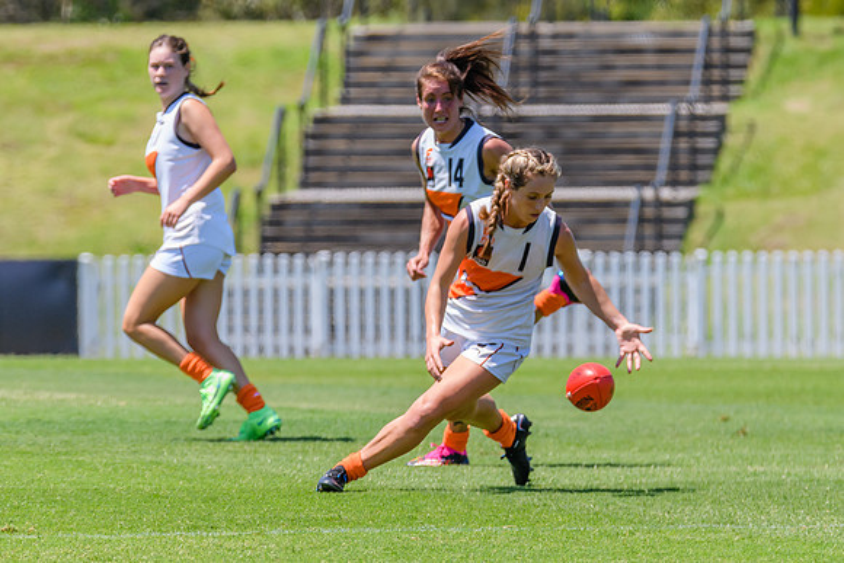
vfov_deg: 1.9
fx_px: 16586
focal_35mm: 707
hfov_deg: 2.9
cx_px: 509
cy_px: 194
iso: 800
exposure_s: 1/1600
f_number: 8
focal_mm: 400
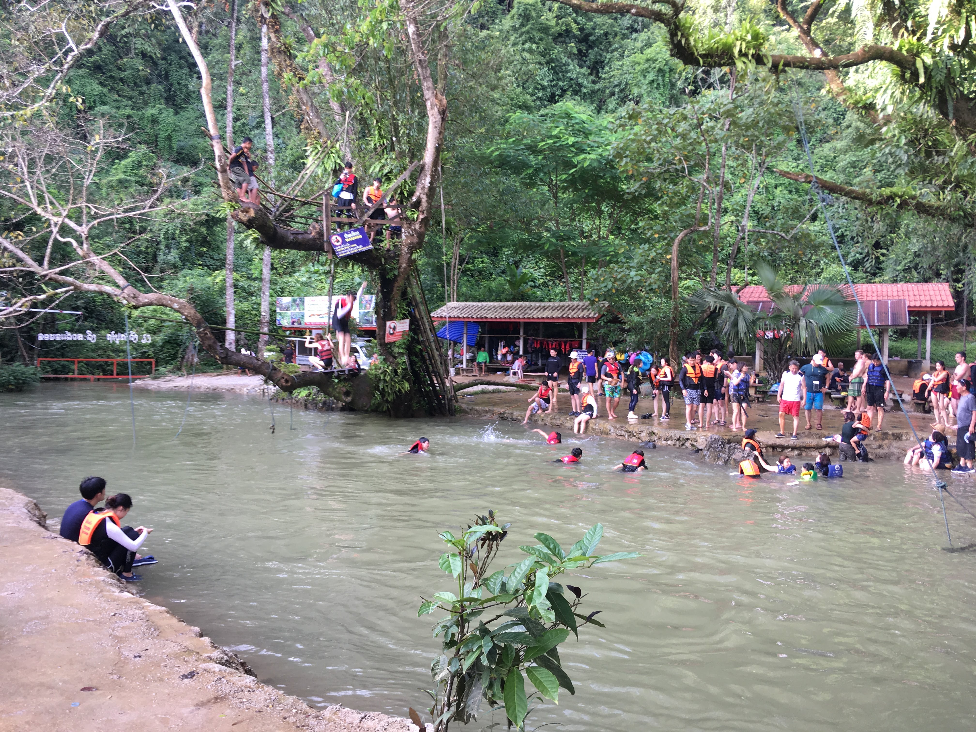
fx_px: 818
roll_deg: -2.3
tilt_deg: -1.2
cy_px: 366
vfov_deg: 48.2
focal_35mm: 29
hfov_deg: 61.7
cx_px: 488
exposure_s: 1/50
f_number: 2.2
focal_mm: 4.15
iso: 25
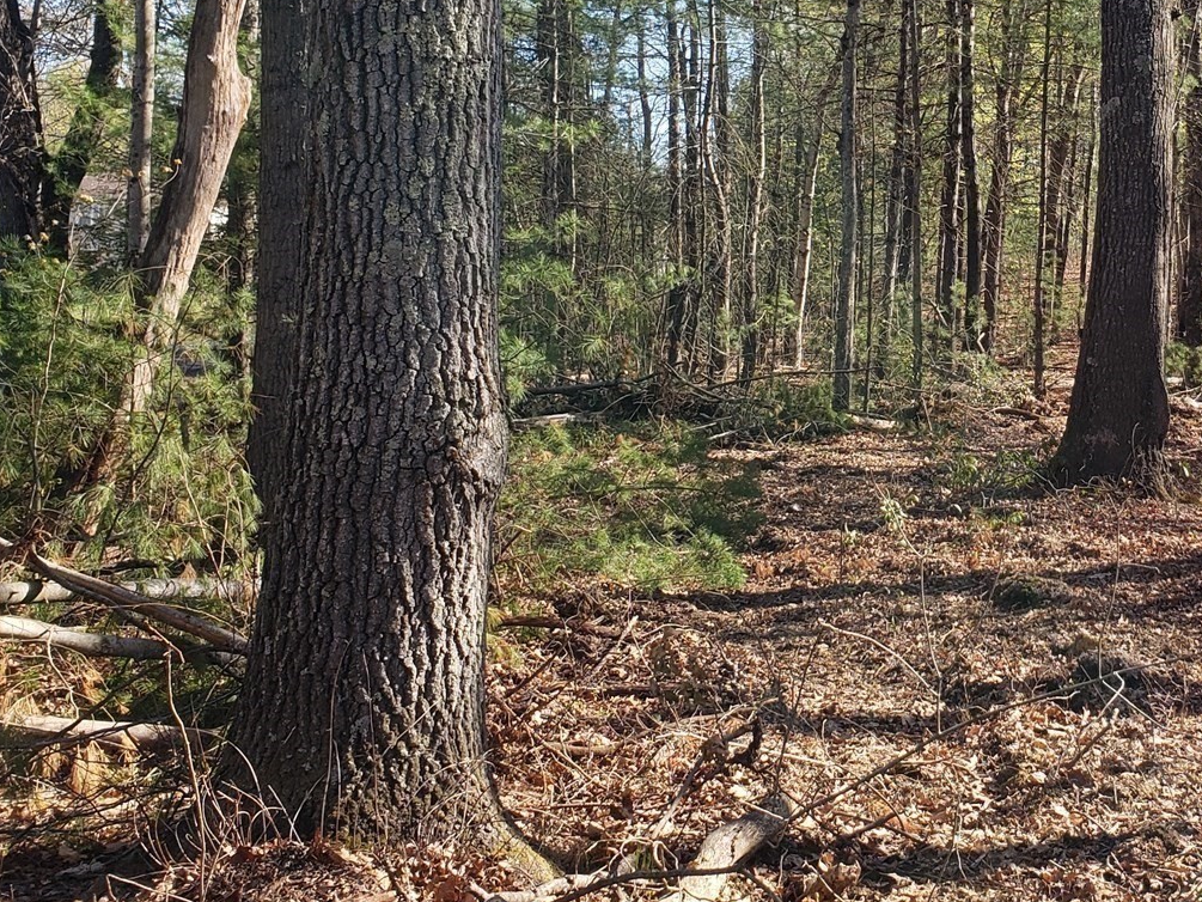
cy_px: 195
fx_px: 1841
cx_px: 1104
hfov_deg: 34.0
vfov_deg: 27.1
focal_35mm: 53
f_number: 2.4
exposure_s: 1/342
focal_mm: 4.3
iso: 50
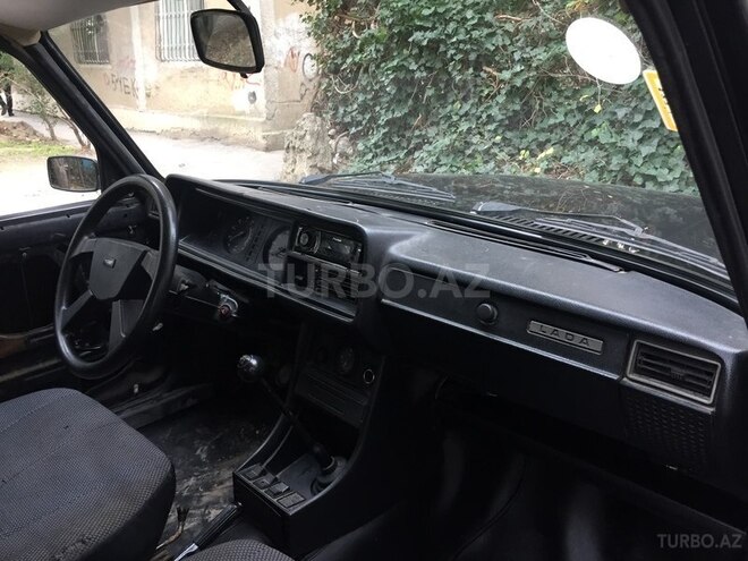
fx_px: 627
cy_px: 280
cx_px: 374
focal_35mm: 29
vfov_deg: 48.2
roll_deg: +0.7
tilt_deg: -19.7
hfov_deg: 61.7
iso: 64
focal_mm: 4.15
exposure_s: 1/33
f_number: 2.2
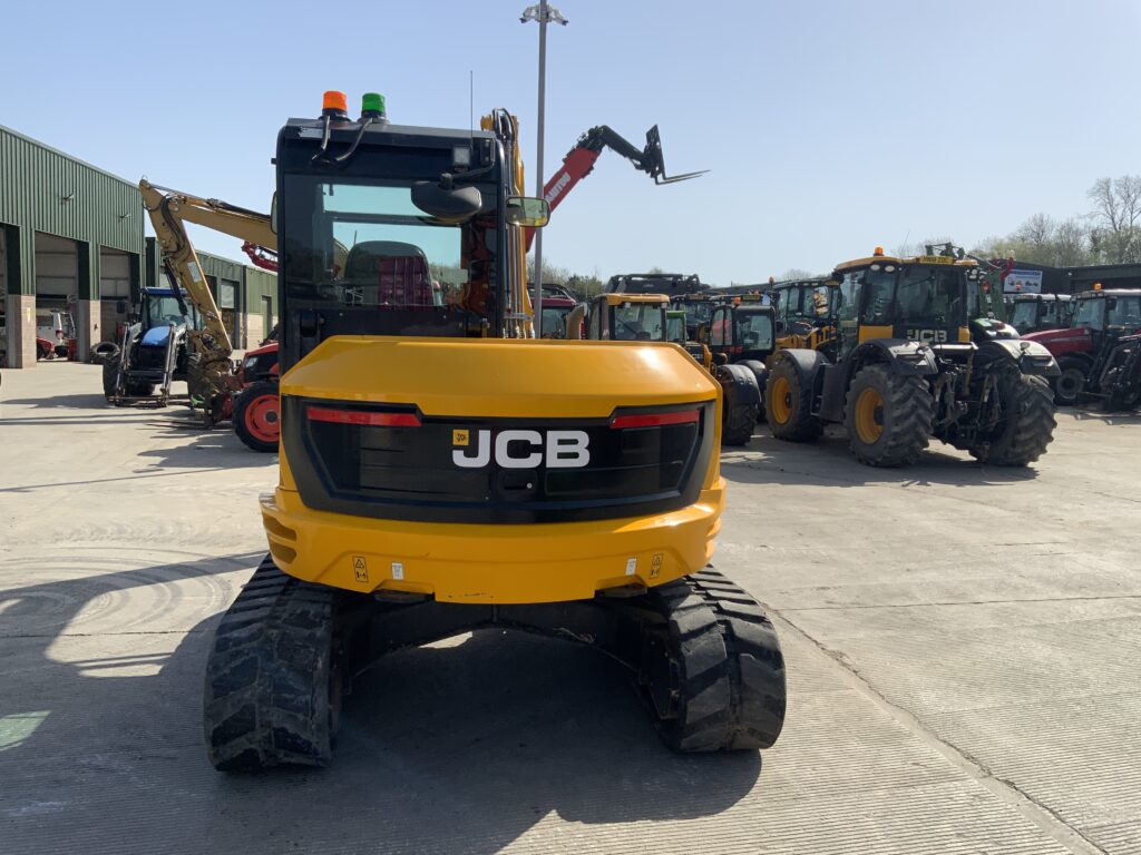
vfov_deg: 48.2
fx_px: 956
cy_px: 428
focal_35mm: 29
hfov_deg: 61.7
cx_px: 570
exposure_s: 1/2320
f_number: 1.8
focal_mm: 3
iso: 16
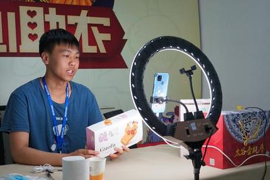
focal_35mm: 55
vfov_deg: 24.6
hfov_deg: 36.3
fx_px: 412
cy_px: 90
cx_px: 135
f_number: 4
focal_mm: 37
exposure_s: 1/160
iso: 1250
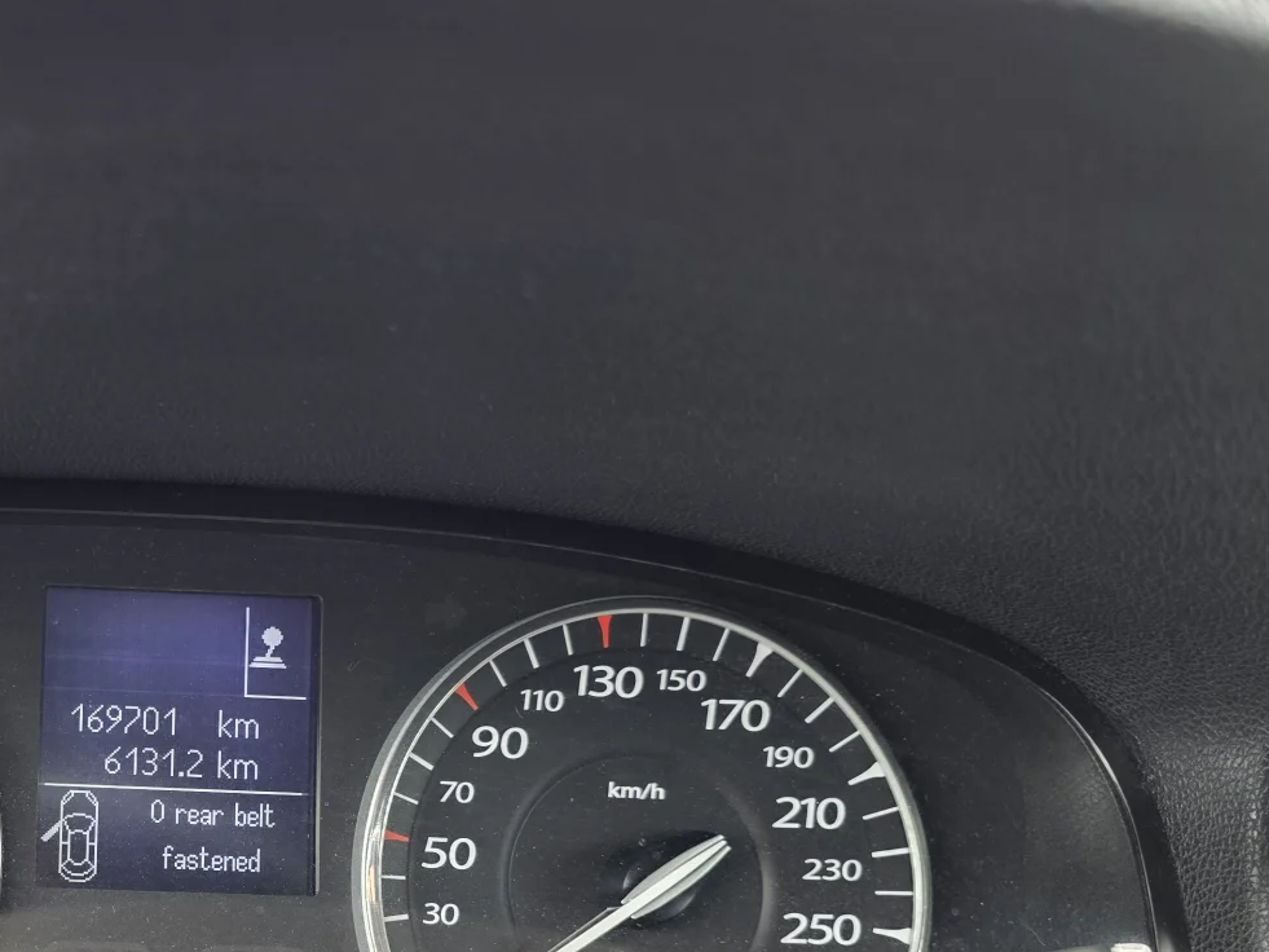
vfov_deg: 31.0
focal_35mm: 45
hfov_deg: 38.4
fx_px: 1650
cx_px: 65
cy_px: 823
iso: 100
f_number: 1.7
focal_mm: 6.3
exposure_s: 1/53.8
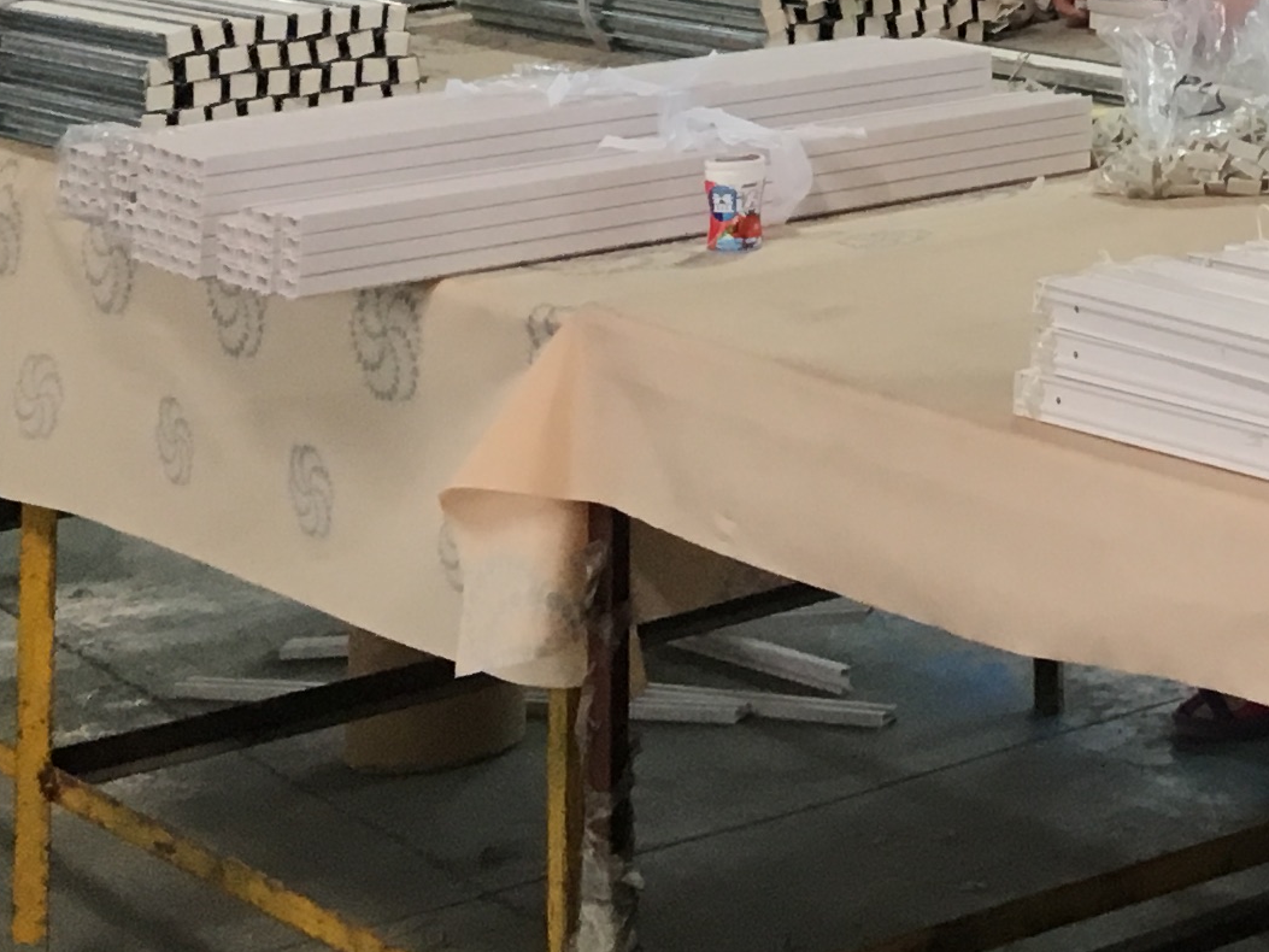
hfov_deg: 16.0
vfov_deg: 12.1
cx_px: 2007
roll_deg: +1.1
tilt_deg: +3.1
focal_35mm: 111
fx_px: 4070
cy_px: -864
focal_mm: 4.15
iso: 125
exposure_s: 1/33
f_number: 2.2
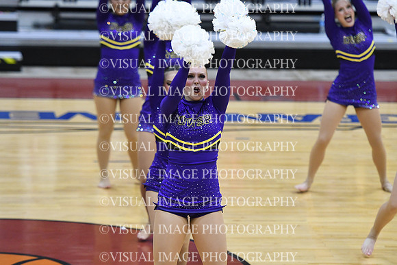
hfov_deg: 8.3
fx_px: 2724
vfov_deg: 5.6
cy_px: 132
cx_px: 198
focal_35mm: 247
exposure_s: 1/400
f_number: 2.8
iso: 3200
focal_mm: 165
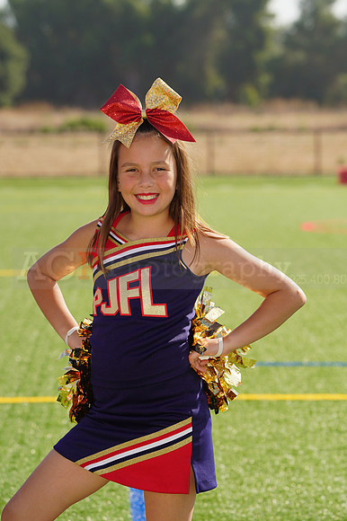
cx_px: 174
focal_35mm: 196
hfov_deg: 7.0
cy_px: 260
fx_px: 2837
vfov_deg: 10.5
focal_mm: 196
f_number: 9
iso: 100
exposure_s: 1/250
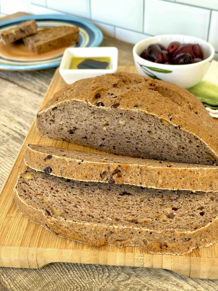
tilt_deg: -35.1
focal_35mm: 48
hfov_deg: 30.3
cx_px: 109
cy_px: 146
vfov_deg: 39.7
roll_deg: +2.1
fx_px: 403
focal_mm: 6.76
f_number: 1.78
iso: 50
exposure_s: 1/124
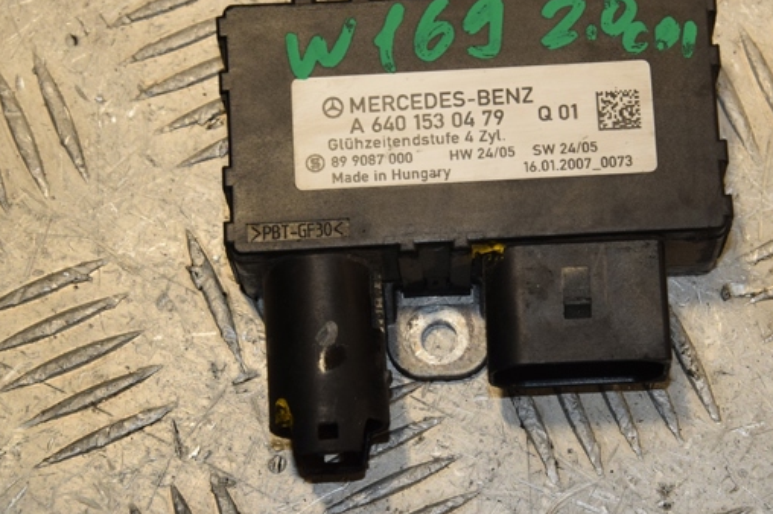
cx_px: 461
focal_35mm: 142
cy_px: 217
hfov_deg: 14.5
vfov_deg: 9.7
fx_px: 3039
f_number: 9
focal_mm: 75
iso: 800
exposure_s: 1/200
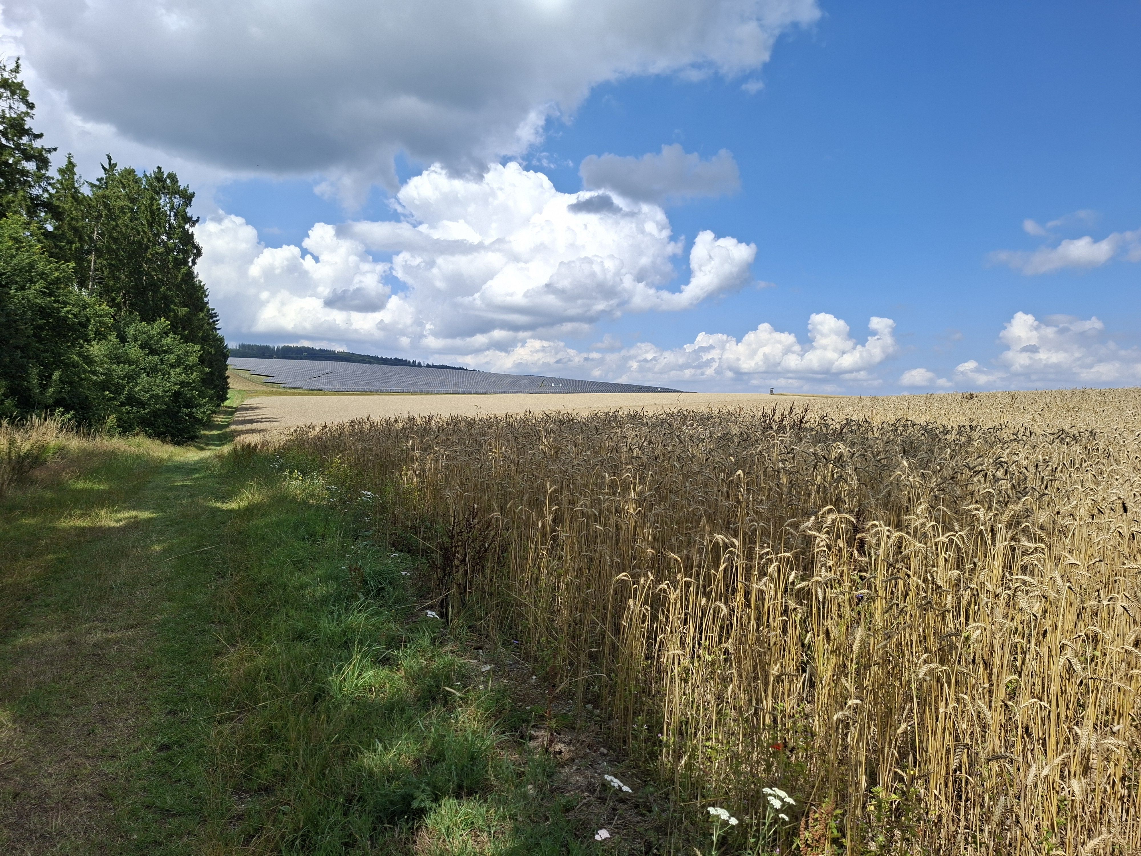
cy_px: 428
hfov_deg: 73.9
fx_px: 758
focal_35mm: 23
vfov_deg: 58.9
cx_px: 570
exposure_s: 1/2028
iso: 50
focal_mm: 5.54
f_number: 1.8
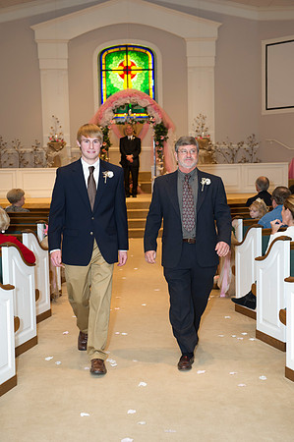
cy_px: 221
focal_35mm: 56
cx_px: 147
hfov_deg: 24.1
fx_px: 688
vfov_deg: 35.7
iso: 1600
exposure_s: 1/125
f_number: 4.5
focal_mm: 56
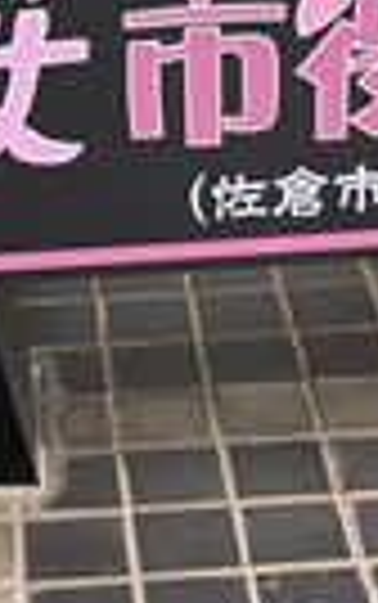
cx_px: 148
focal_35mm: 118
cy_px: 394
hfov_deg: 11.1
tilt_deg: -30.9
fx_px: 1941
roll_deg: +2.5
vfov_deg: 17.6
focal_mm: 3.99
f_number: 1.8
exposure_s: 1/100
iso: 25
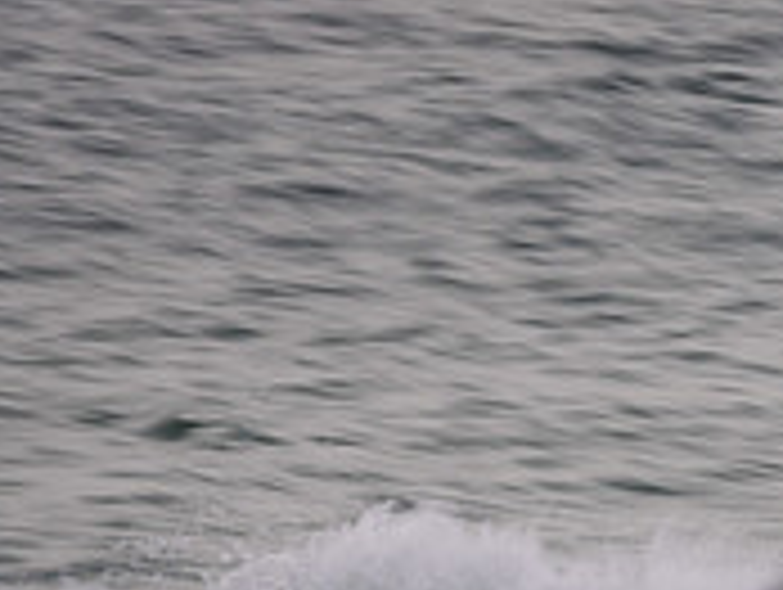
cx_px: 1184
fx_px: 36264
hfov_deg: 1.2
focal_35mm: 1601
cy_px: 651
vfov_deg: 0.9
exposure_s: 1/20
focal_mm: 500
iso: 64
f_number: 20
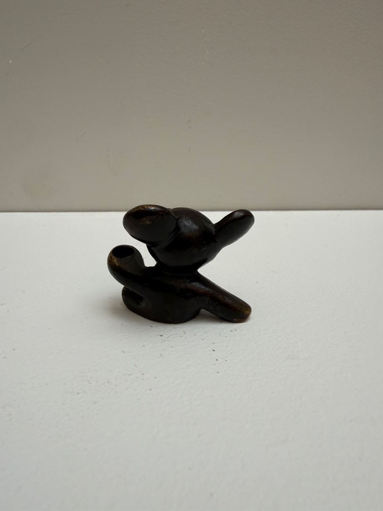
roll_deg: -0.1
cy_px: 256
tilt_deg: -15.8
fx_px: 354
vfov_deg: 71.6
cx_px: 192
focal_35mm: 24
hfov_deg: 56.8
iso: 40
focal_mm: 2.22
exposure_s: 1/111
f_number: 2.2
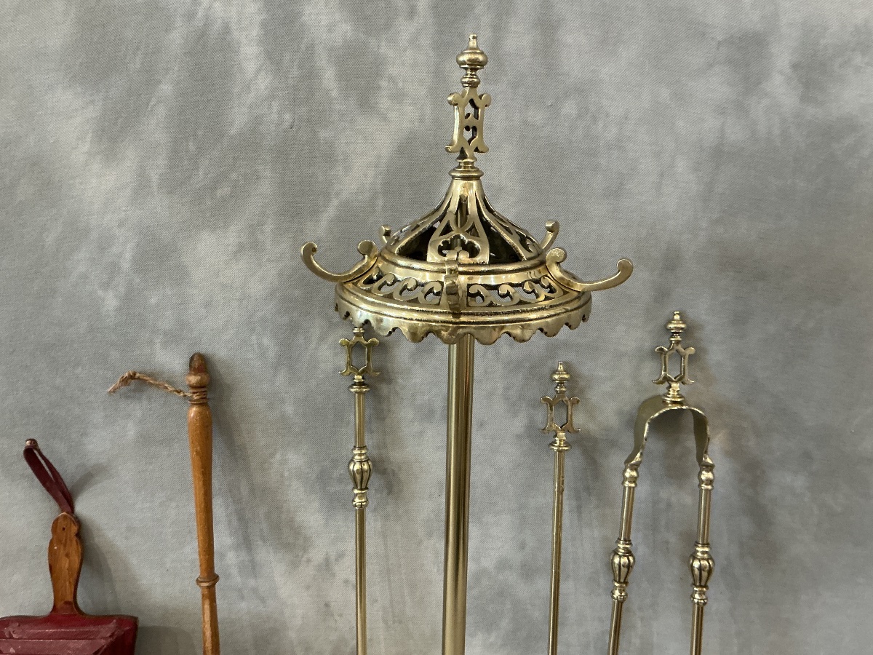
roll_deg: -1.2
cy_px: 328
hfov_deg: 63.4
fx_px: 706
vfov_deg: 49.7
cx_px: 436
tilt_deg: -17.1
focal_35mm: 28
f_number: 1.8
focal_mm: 3
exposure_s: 1/50
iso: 250
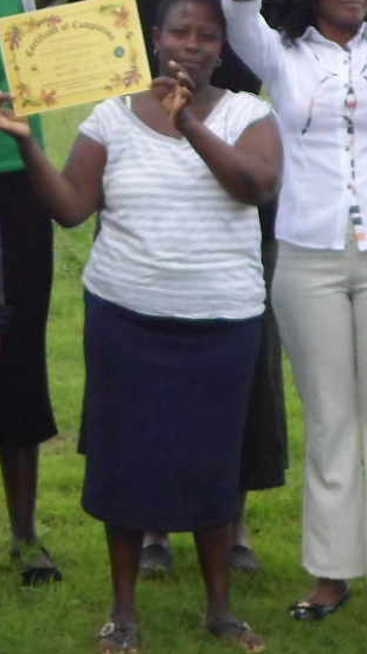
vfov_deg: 15.2
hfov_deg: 8.5
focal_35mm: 141
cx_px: -67
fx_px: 2442
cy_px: 166
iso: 120
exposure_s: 1/500
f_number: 3
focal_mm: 6.5
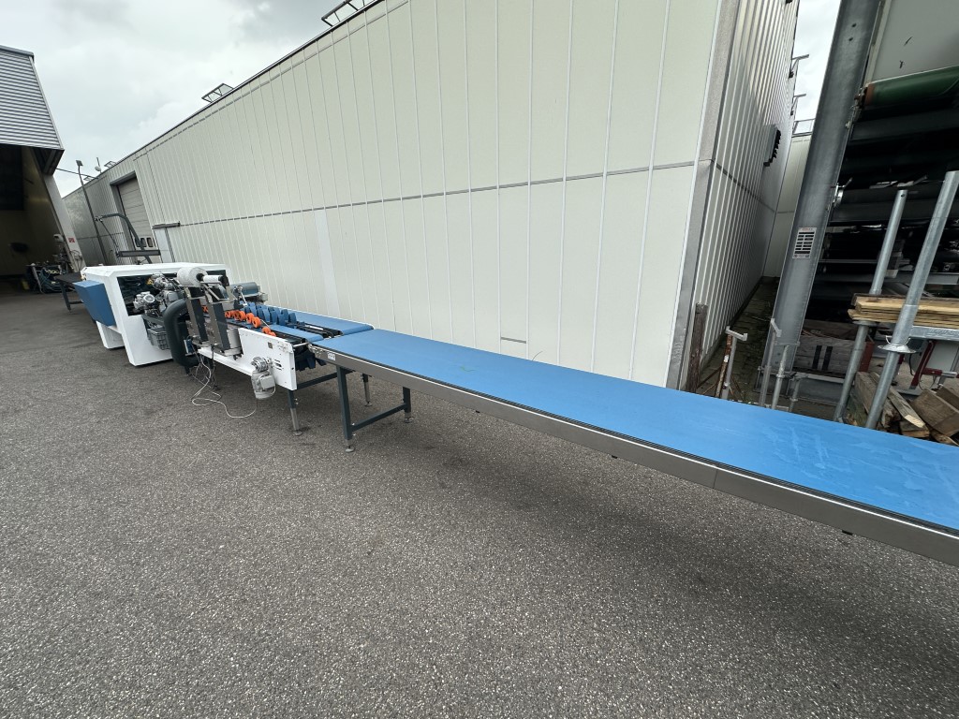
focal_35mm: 14
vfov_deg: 85.7
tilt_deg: -17.2
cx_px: 480
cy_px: 360
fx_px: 388
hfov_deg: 102.1
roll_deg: +1.9
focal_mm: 2.22
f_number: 2.2
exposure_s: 1/381
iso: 40
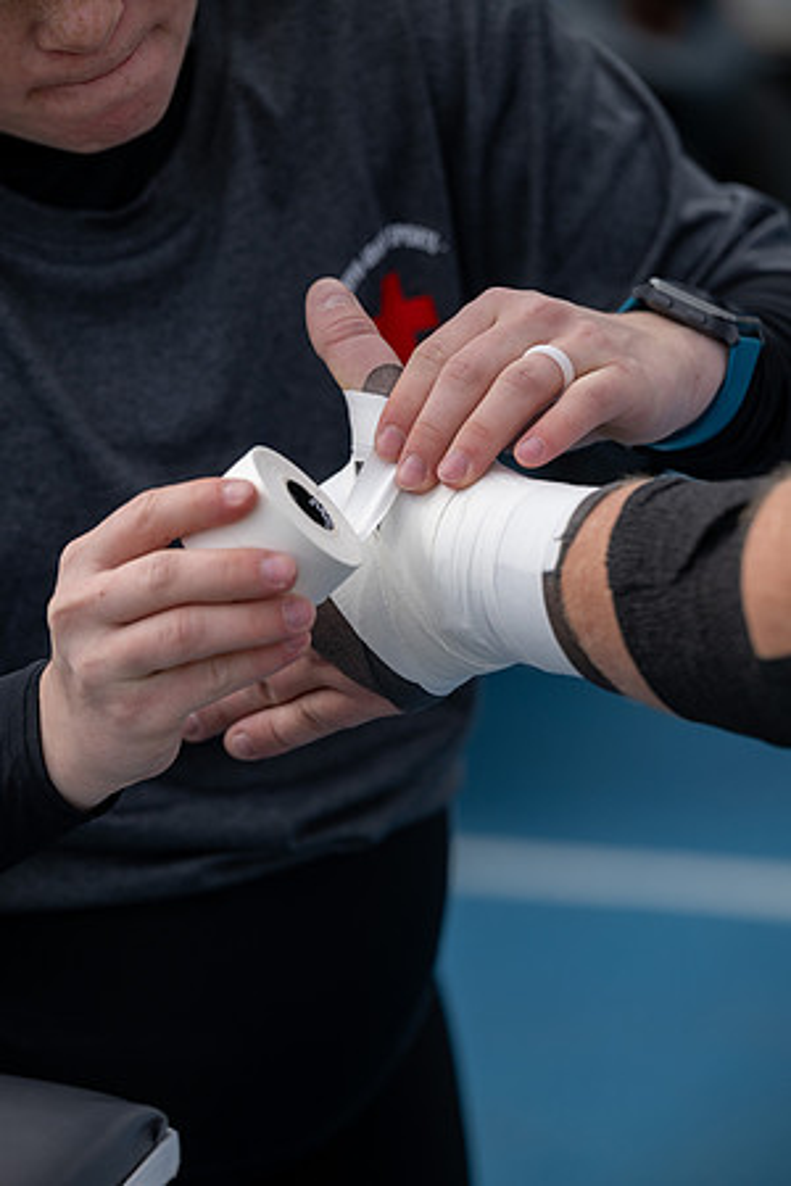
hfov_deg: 10.5
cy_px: 593
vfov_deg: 15.8
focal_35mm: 130
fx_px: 4284
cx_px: 396
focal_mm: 130
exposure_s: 1/1600
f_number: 4
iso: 250
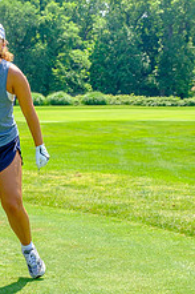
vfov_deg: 18.6
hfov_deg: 12.3
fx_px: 895
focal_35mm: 110
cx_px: 3
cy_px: 100
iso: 200
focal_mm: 35.8
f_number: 5
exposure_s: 1/320
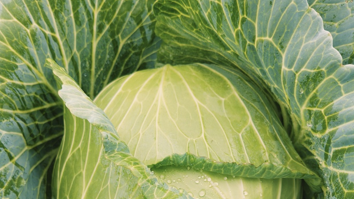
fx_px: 357
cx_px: 177
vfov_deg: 30.0
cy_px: 176
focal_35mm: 38
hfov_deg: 52.8
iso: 80
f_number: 1.8
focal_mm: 4.84
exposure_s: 1/198
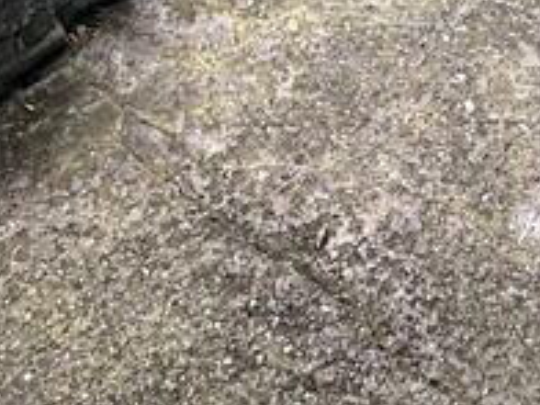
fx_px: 1139
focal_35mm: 73
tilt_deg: -15.3
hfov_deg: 26.3
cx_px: 422
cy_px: -468
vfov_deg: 15.1
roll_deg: -0.1
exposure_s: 1/99
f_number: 2.2
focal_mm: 2.22
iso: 64
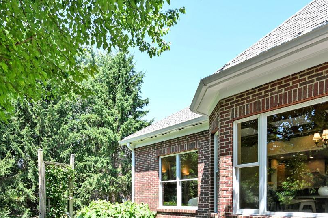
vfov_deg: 44.4
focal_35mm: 26
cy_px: 202
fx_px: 237
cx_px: 138
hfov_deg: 69.0
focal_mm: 14
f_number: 5
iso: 200
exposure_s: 1/250
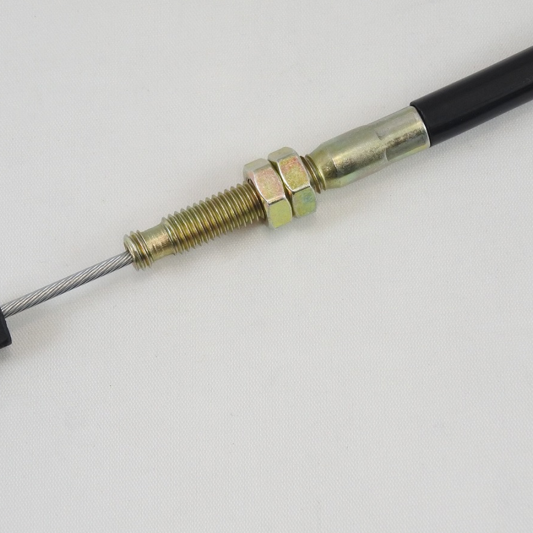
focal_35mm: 131
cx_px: 106
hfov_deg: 13.3
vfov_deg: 13.3
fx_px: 2282
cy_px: 266
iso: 640
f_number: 5.6
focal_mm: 30
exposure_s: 1/125
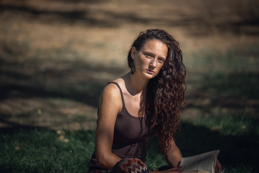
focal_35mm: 200
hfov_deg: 10.3
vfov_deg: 6.9
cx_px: 130
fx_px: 1439
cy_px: 86
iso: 100
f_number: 2.8
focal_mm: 200
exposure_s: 1/1600
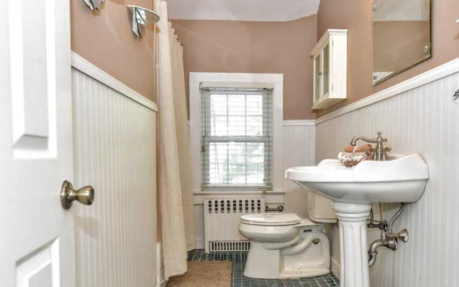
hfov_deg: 64.4
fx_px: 363
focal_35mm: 29
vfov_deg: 43.0
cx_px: 257
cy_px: 171
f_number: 4.5
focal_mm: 24
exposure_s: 1/80
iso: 800
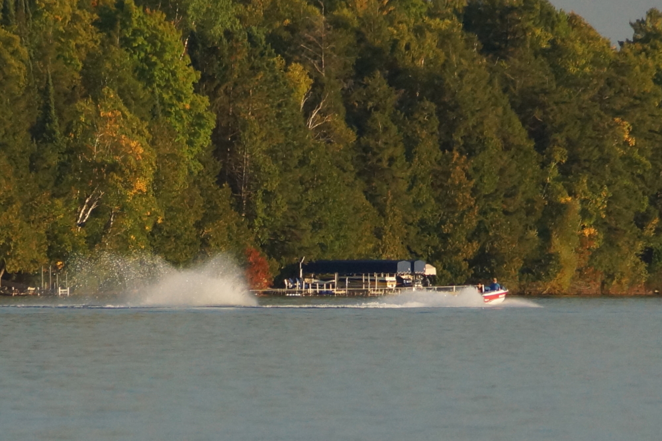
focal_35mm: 375
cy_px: 220
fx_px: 6893
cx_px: 331
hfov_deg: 5.5
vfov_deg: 3.7
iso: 640
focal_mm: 250
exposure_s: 1/400
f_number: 6.3
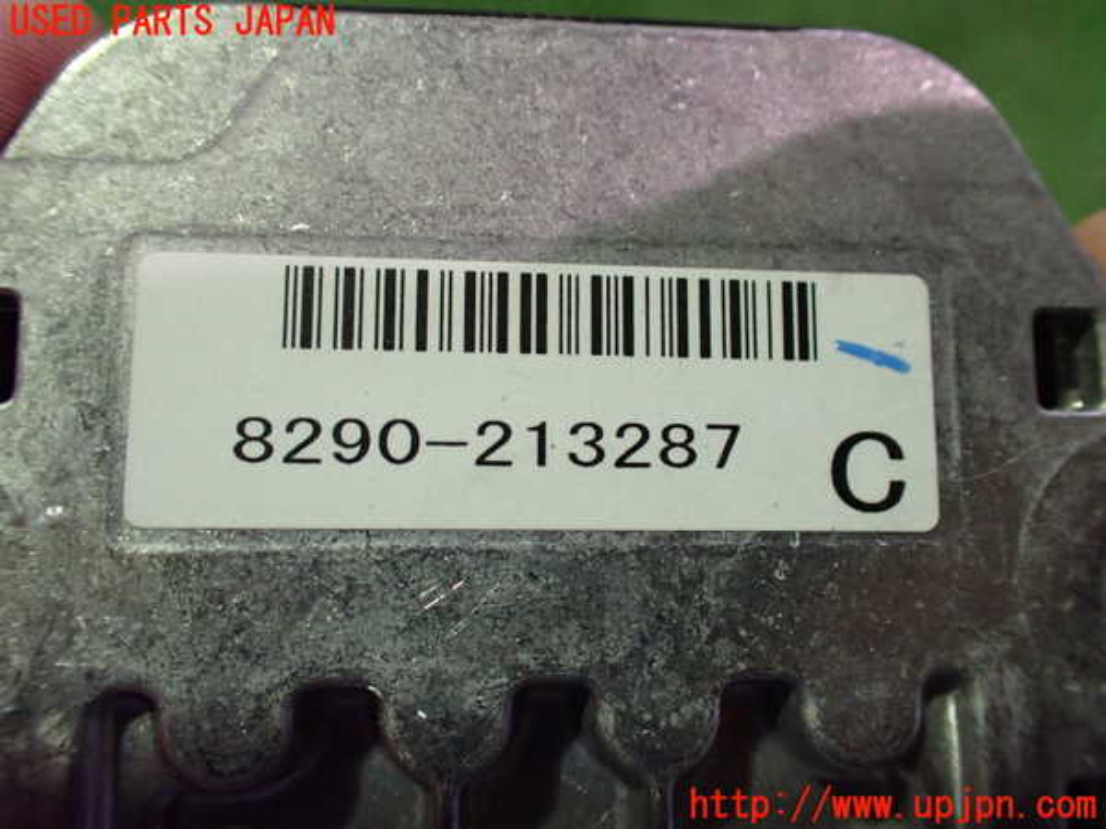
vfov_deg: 46.8
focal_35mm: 30
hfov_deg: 60.0
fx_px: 959
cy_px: 414
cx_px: 553
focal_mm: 5.4
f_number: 2.3
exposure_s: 1/60
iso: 800
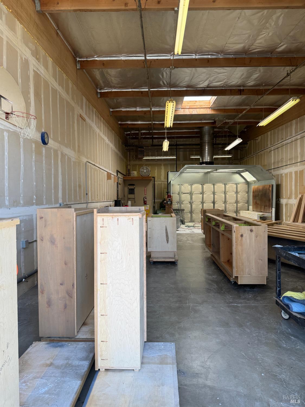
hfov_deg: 56.8
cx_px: 152
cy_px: 204
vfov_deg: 71.6
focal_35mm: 24
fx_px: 282
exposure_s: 1/301
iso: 80
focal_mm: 6.76
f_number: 1.78
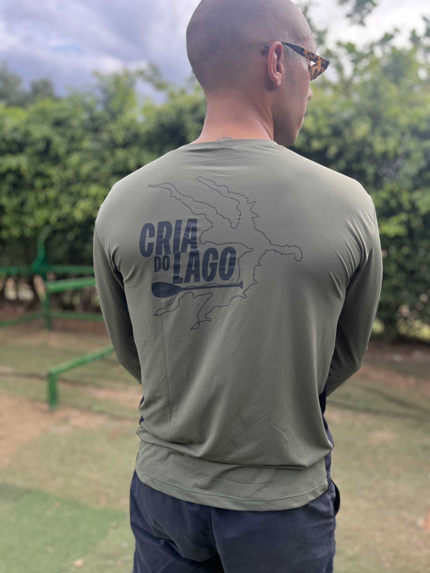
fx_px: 431
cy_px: 286
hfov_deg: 53.1
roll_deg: -2.3
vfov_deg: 67.3
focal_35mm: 26
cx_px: 215
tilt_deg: -9.2
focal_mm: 5.1
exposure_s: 1/891
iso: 50
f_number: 1.6
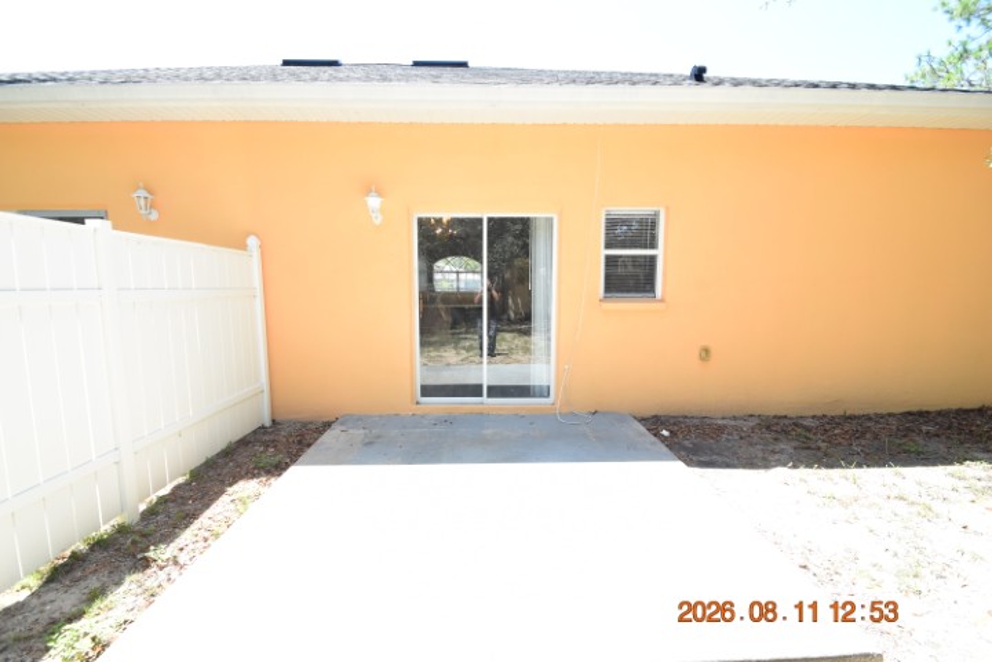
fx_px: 413
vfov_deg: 77.3
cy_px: 331
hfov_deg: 100.4
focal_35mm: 15
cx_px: 496
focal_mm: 10
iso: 400
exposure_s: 1/250
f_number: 8
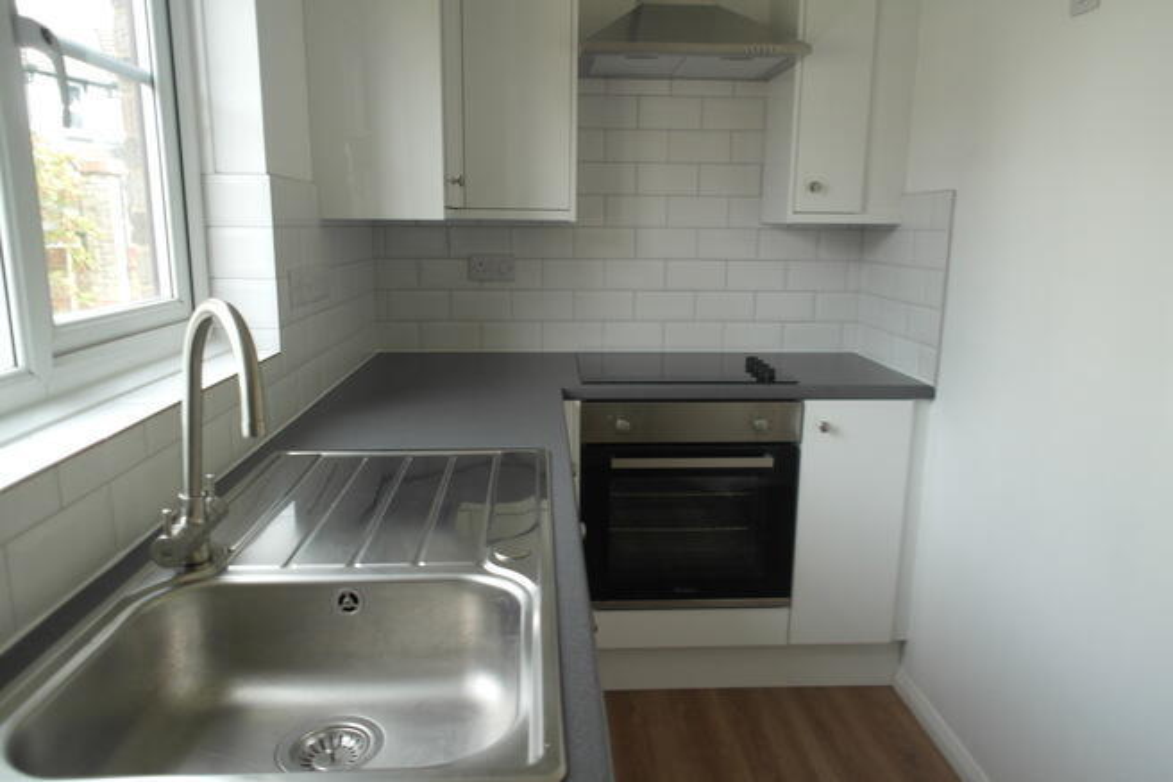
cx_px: 586
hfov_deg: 73.8
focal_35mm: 24
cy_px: 391
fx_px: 782
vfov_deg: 53.1
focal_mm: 16
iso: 100
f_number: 2.4
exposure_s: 1/60
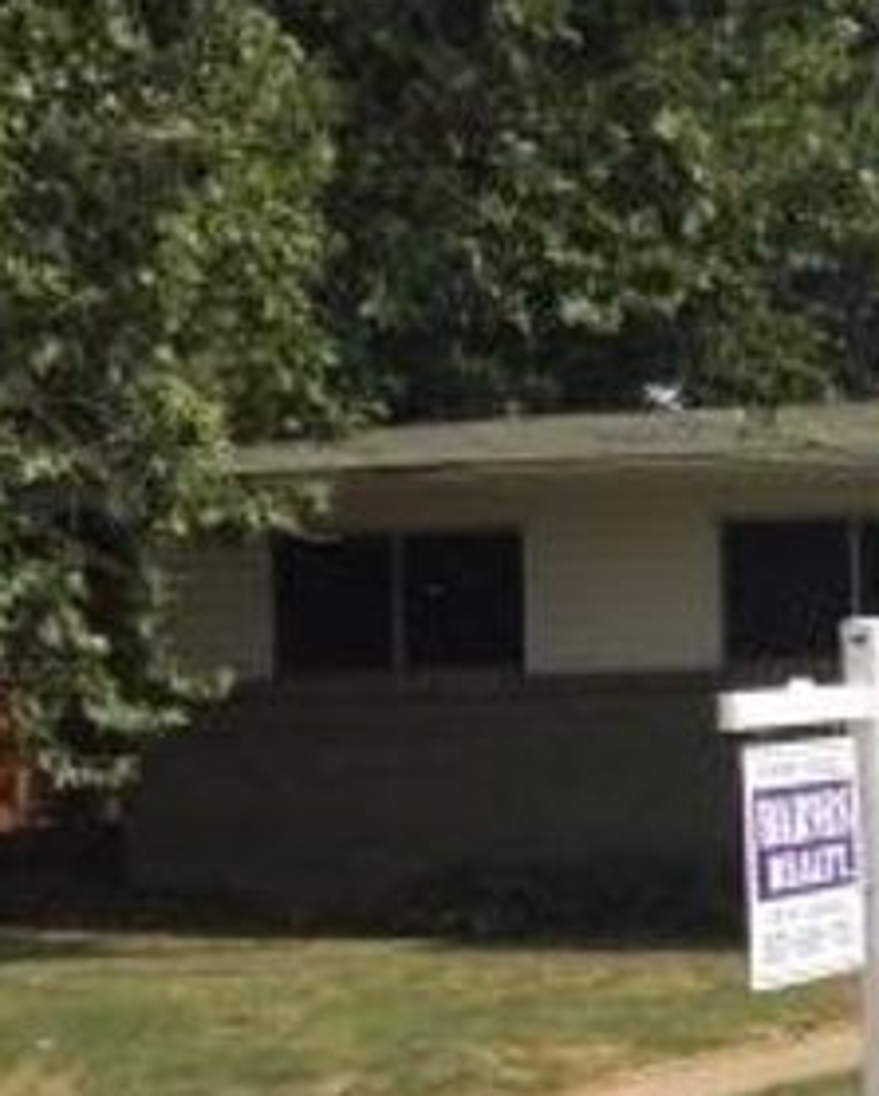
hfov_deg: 12.4
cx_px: 1502
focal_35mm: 115
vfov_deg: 16.7
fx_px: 3734
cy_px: 737
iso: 32
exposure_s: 1/1634
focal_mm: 3.3
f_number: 2.4
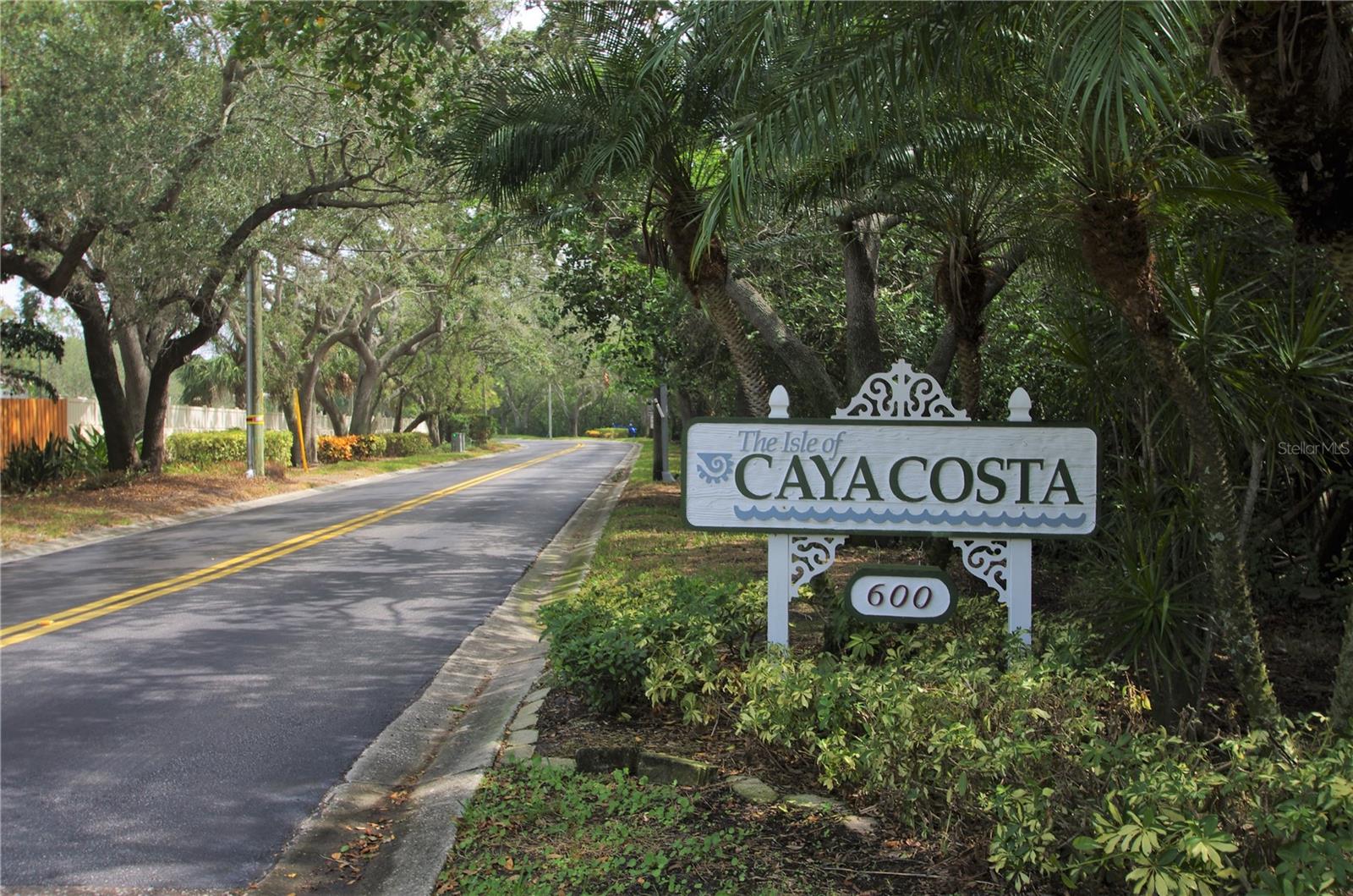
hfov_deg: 53.2
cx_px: 676
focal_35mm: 36
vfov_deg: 36.7
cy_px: 448
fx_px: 1350
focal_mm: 24
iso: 100
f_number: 9
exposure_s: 1/80
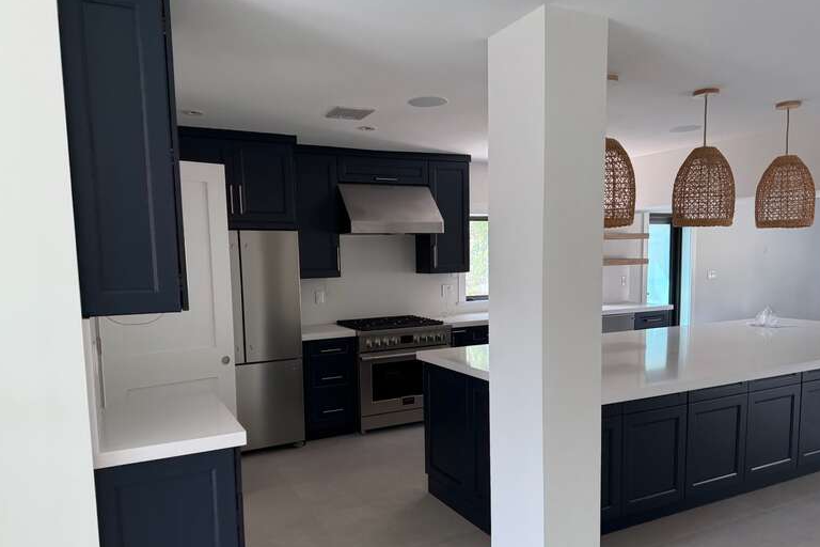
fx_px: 592
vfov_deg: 49.4
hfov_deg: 69.4
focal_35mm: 26
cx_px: 405
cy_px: 315
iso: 125
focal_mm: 6.76
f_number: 1.78
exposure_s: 1/238
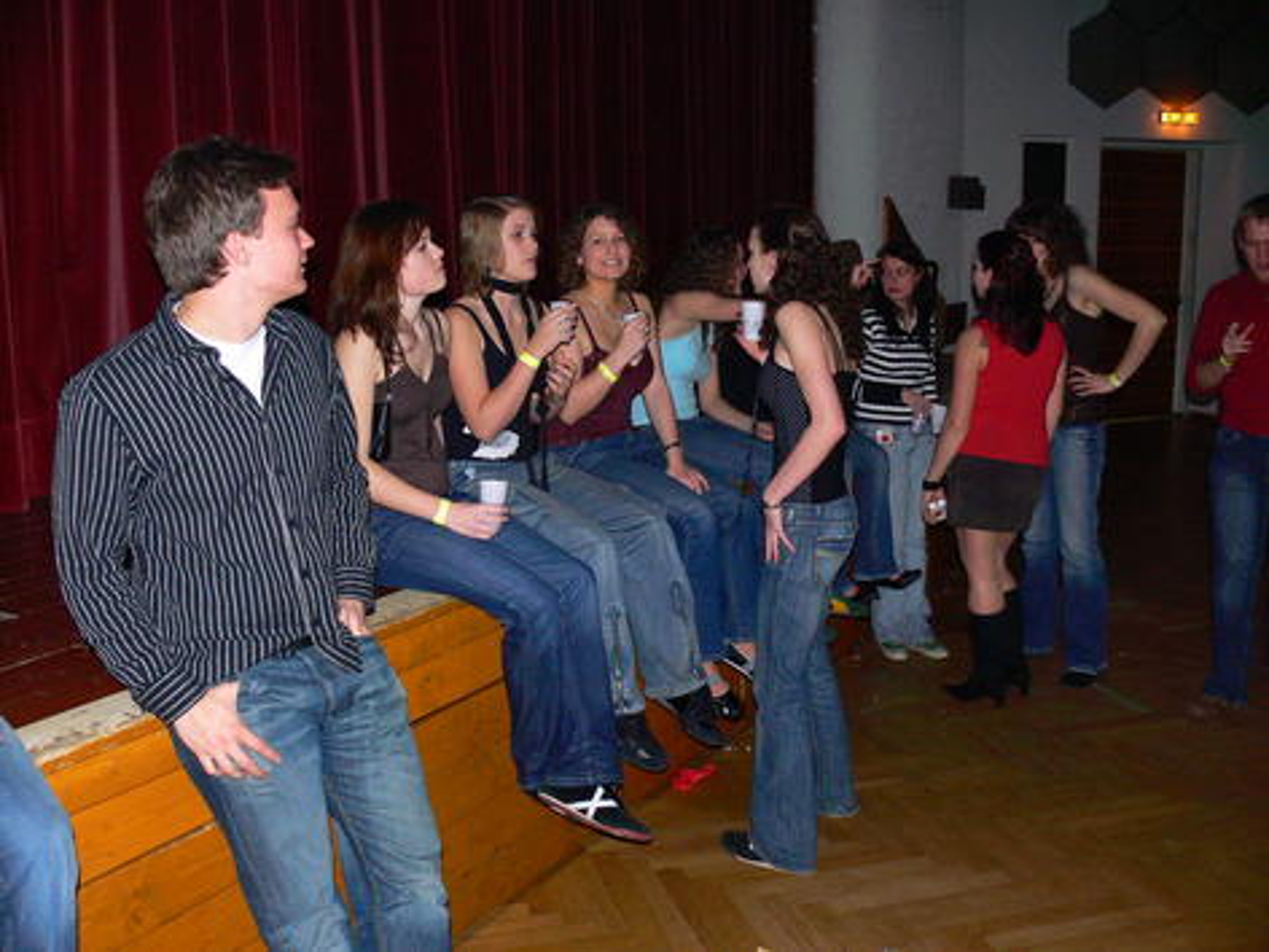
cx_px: 634
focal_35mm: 35
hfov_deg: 52.6
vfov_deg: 40.7
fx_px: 1283
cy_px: 476
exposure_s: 1/30
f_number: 2.8
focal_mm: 7.4
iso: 200
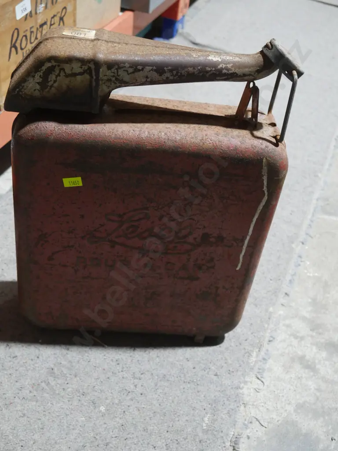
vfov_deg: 41.2
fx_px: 599
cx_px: 169
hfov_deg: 31.5
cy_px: 226
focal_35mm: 46
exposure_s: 1/60
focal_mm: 23
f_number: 5.1
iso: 1600
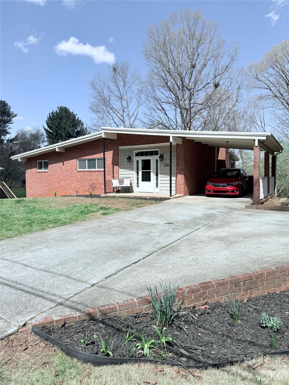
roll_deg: +1.8
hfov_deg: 56.8
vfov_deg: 71.6
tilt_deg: -3.0
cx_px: 144
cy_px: 192
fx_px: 267
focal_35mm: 24
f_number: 1.78
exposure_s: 1/5319
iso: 80
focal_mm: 6.76
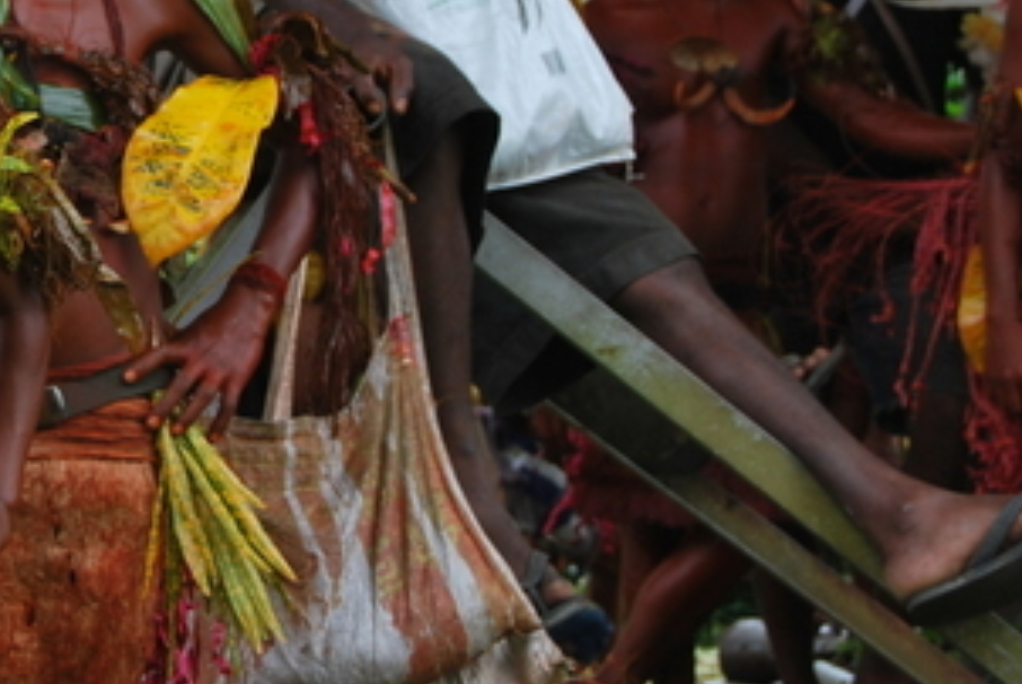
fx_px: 5200
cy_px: 274
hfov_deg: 11.0
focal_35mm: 183
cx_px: -159
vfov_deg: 7.5
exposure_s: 1/125
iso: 100
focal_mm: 46
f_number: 5.6
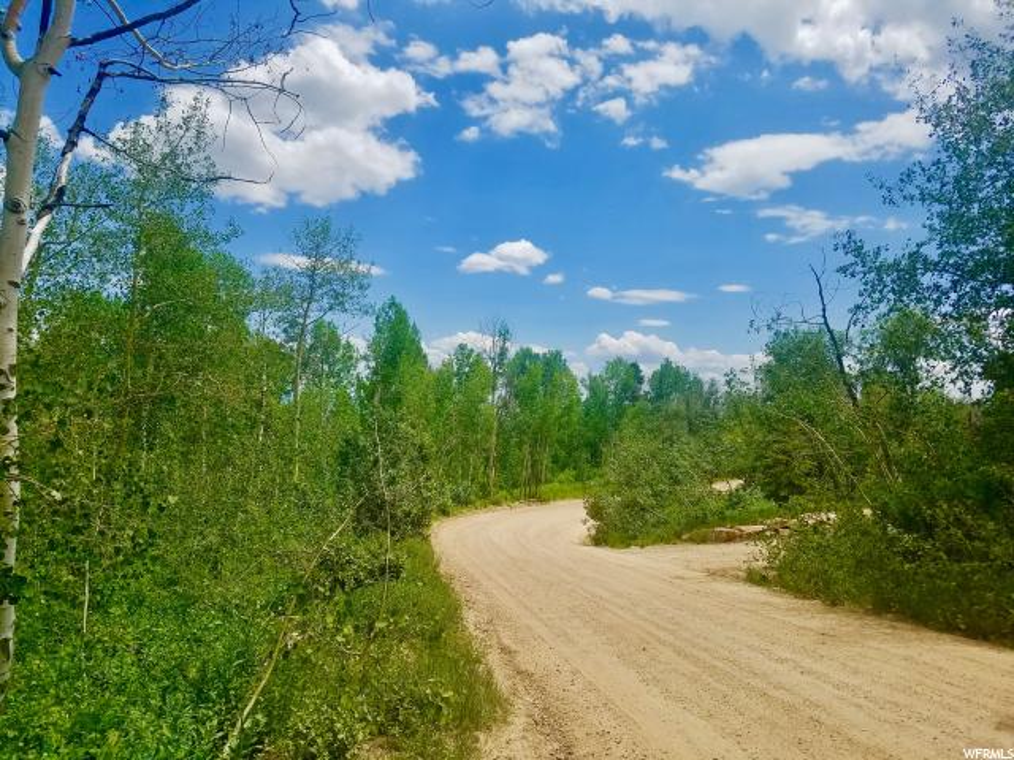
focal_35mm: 26
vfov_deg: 53.1
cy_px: 380
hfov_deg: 67.3
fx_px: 762
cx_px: 507
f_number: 1.7
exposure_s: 1/3776
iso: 50
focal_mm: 4.2
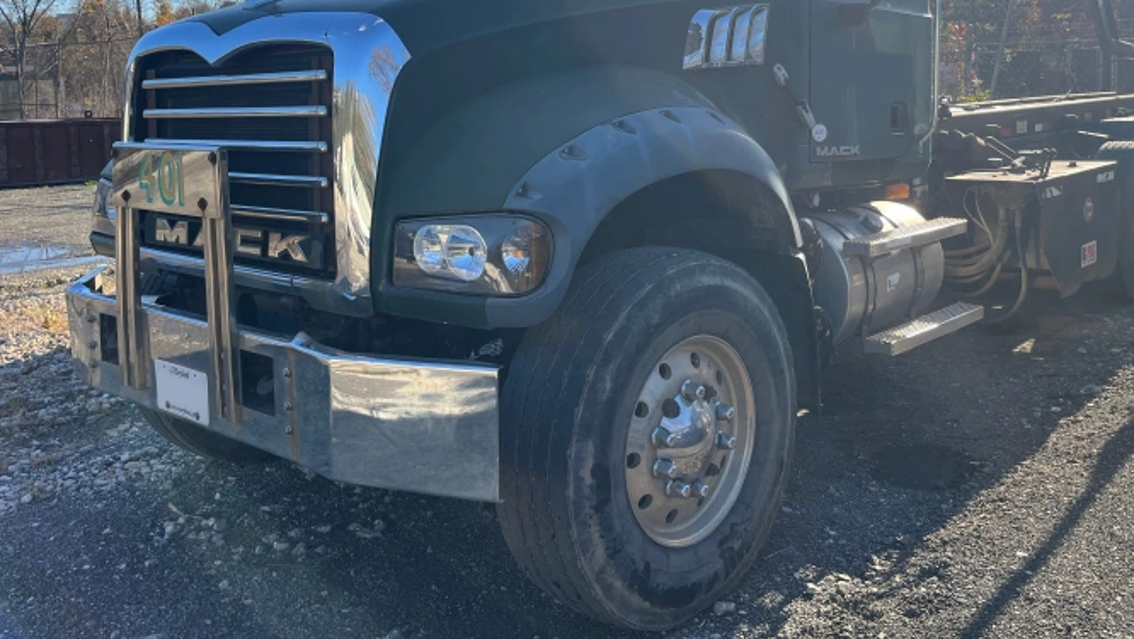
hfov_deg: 57.8
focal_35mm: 34
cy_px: 182
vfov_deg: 34.2
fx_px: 1023
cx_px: 635
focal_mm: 5.1
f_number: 1.6
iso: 50
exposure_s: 1/1372
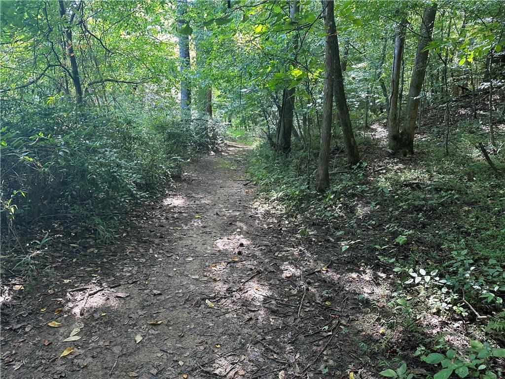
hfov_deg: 71.6
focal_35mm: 24
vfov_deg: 56.8
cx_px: 252
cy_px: 190
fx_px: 350
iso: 160
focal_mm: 6.86
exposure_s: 1/121
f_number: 1.78
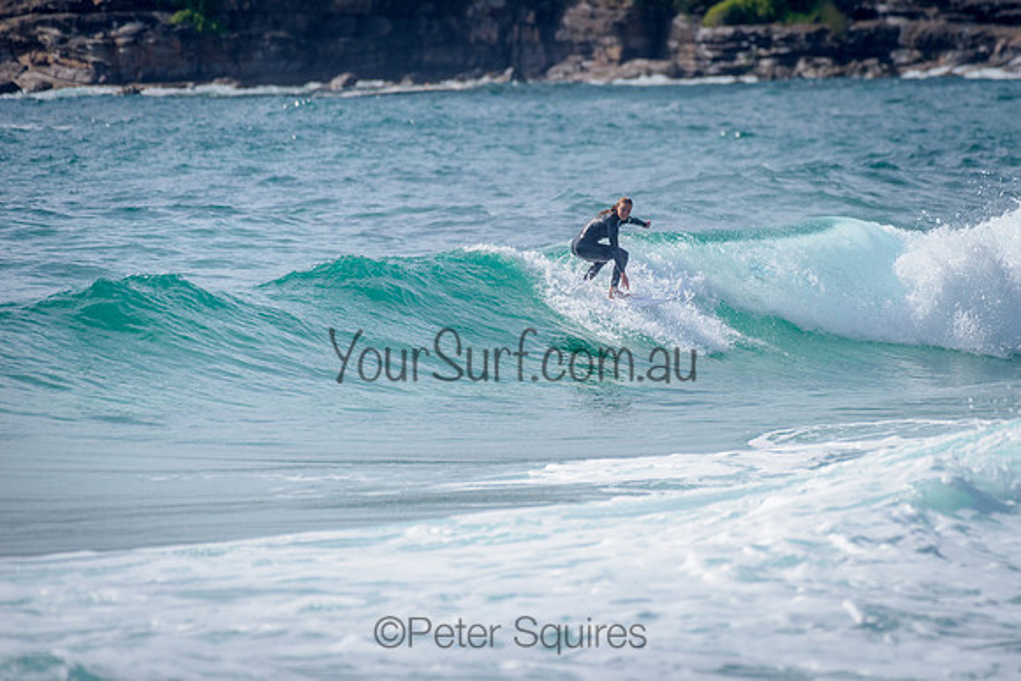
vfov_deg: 2.2
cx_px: 626
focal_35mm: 613
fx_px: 17388
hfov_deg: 3.4
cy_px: 264
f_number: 5.6
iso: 110
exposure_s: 1/2000
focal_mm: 500
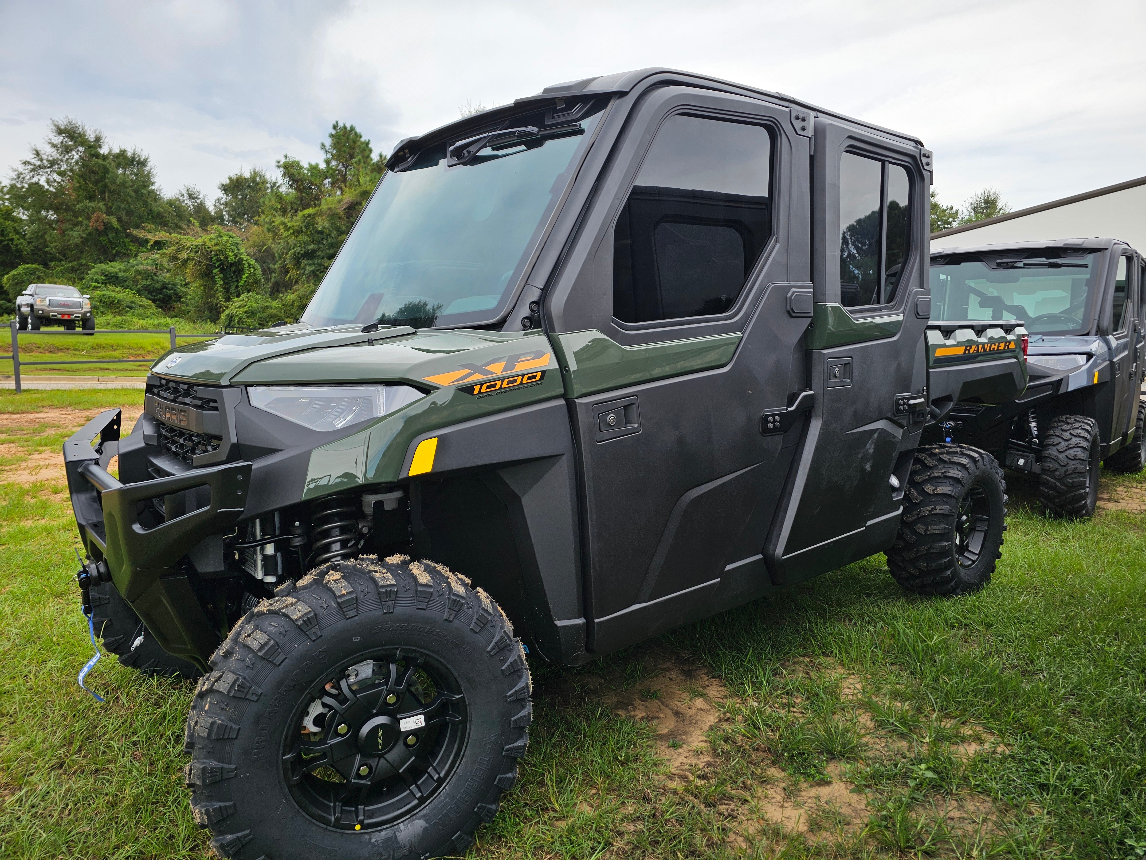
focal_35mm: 23
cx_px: 573
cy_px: 430
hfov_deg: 73.9
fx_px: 761
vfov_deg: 58.9
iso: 10
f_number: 1.7
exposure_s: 1/452
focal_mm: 6.3
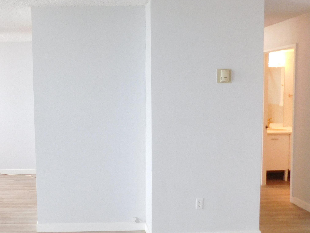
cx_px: 78
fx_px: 313
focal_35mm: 35
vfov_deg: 40.7
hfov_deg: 50.5
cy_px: 112
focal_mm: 4
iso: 220
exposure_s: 1/30
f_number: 3
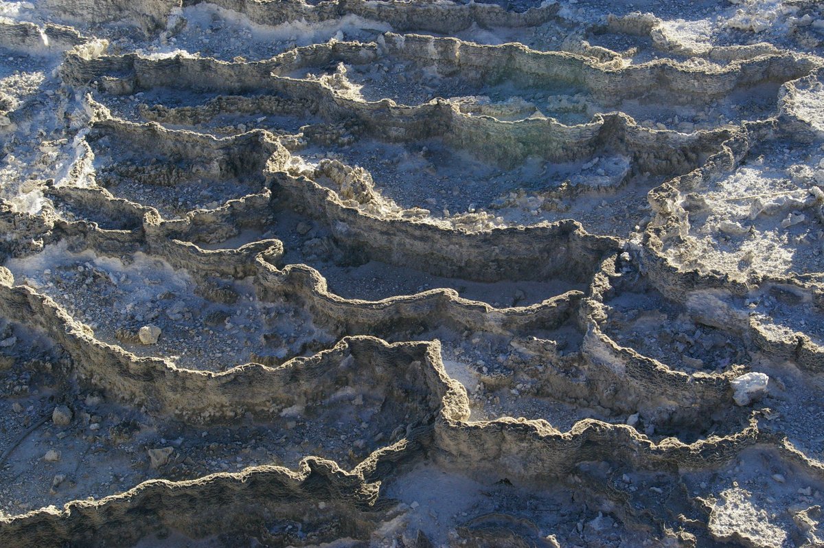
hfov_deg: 35.1
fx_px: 1304
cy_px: 274
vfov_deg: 23.7
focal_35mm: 57
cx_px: 412
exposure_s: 1/350
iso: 800
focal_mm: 38
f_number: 13
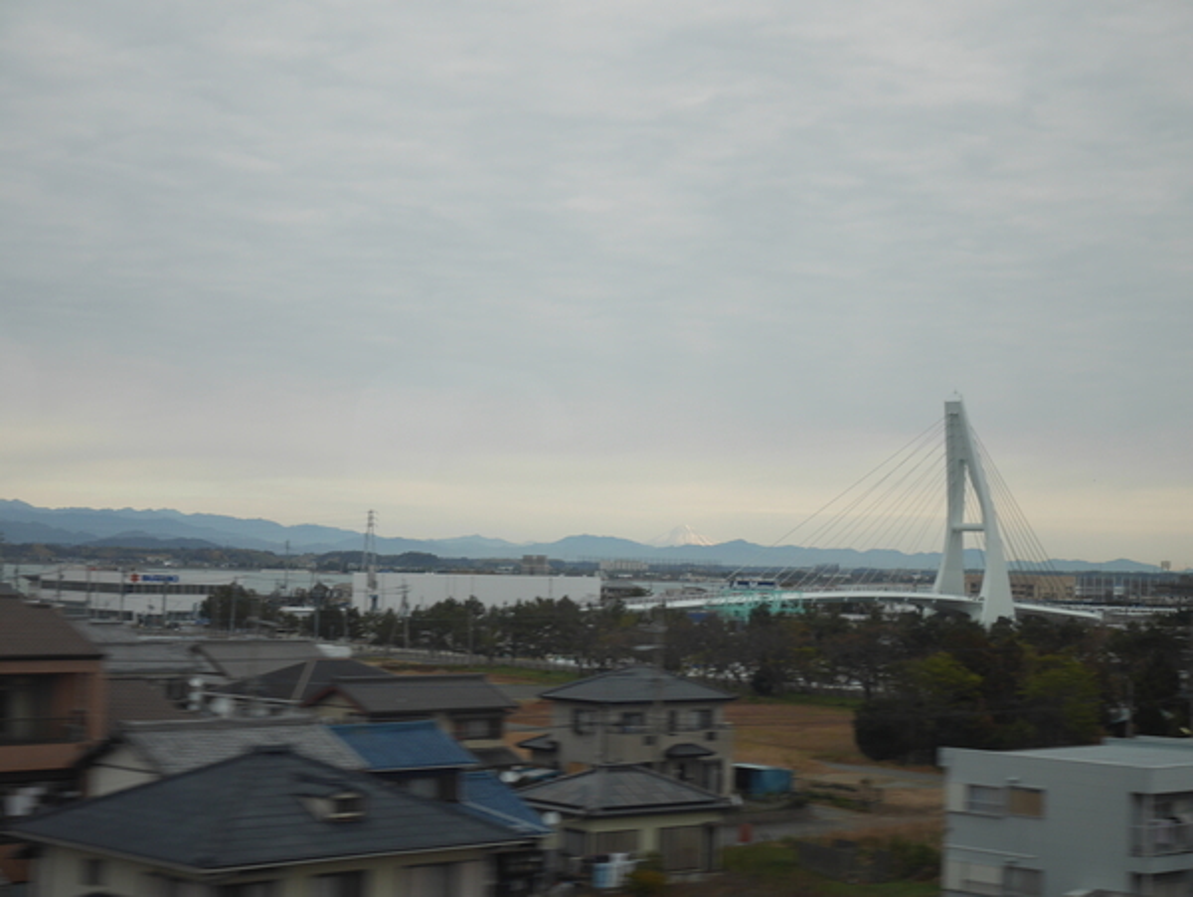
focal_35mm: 64
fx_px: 2207
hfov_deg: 30.2
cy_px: 448
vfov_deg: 23.0
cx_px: 596
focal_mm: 32
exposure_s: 1/125
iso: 200
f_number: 5.6
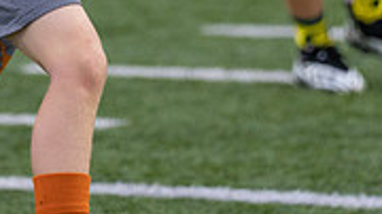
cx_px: 30
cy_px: -184
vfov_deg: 2.0
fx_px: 6195
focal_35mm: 612
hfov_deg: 3.5
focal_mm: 149
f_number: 2.8
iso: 800
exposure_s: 1/1000
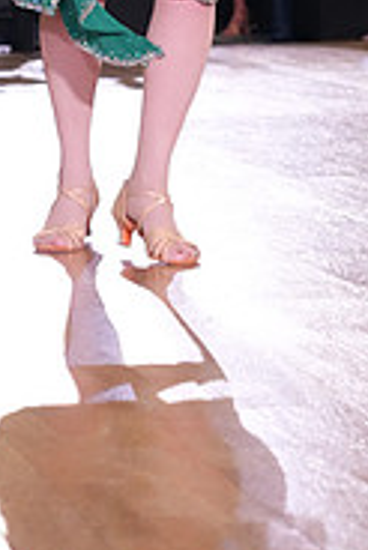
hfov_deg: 6.3
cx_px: -82
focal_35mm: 217
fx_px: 3321
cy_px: -260
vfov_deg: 9.2
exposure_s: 1/320
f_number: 5
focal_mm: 69
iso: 5000
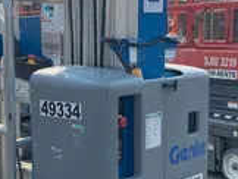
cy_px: 134
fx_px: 606
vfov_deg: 16.7
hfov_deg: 22.2
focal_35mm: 88
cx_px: 103
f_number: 1.8
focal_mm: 4.25
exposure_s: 1/1779
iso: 25
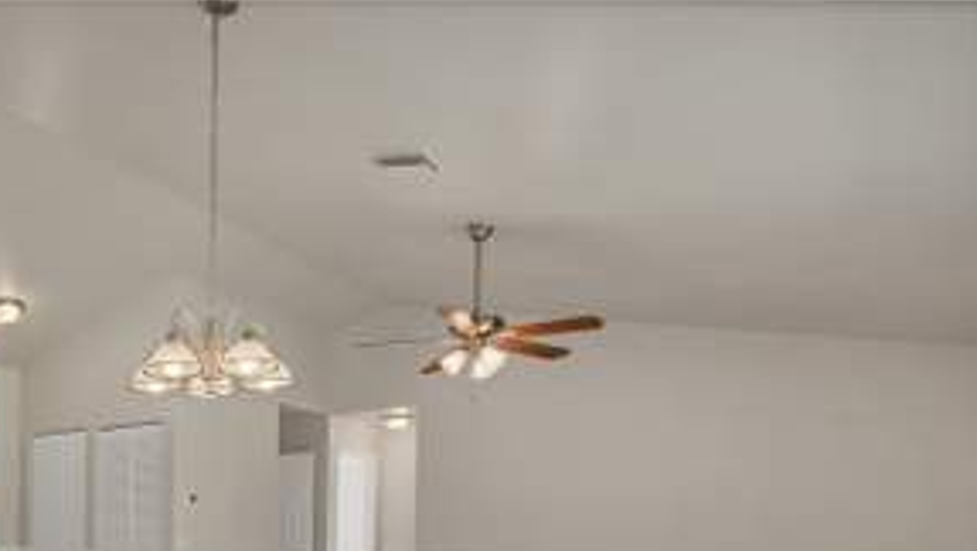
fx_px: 726
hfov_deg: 61.2
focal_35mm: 28
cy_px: 541
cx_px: 170
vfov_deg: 37.5
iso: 400
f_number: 8
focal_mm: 16
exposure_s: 1/40
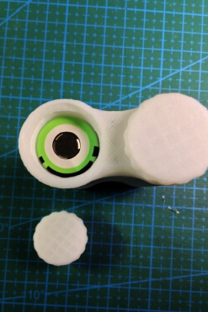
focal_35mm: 37
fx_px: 321
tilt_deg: -87.0
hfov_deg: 35.9
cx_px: 112
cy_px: 164
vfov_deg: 51.9
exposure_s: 1/20
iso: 50
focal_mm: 4.12
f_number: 2.4
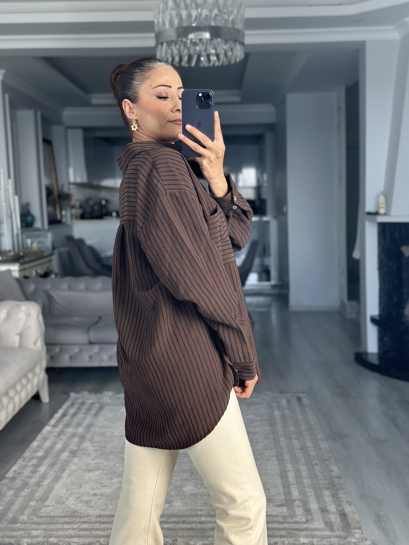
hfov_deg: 30.3
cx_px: 204
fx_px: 756
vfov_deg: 39.7
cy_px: 272
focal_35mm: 48
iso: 80
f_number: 1.78
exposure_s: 1/172
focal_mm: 6.86
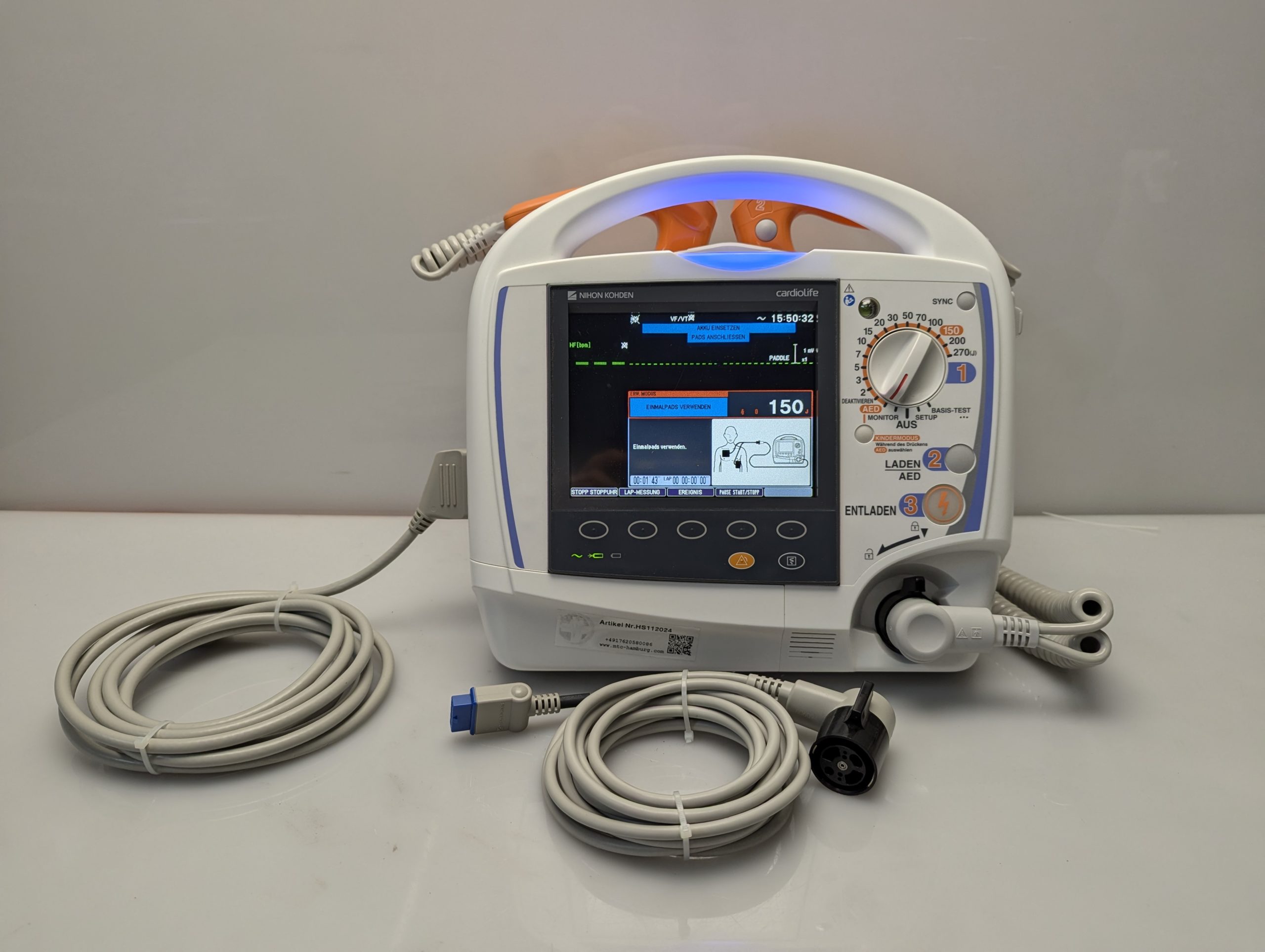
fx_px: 878
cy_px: 476
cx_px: 632
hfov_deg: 71.5
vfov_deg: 56.9
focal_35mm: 24
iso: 47
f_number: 1.85
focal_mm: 6.81
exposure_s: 1/177
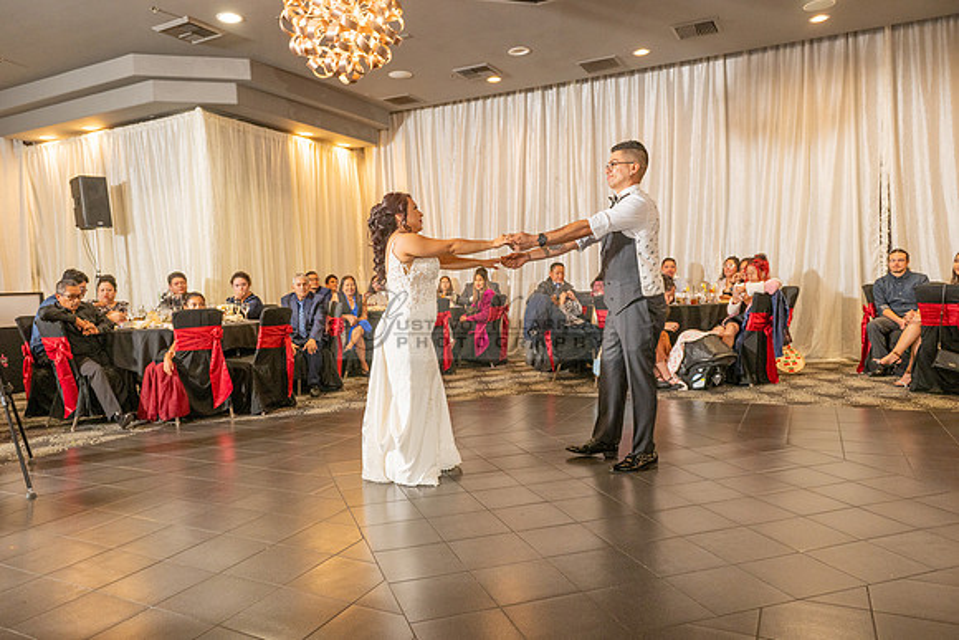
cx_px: 450
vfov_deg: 50.4
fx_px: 679
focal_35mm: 25
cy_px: 340
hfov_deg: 70.4
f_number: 4.5
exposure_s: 1/125
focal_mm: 24
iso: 800
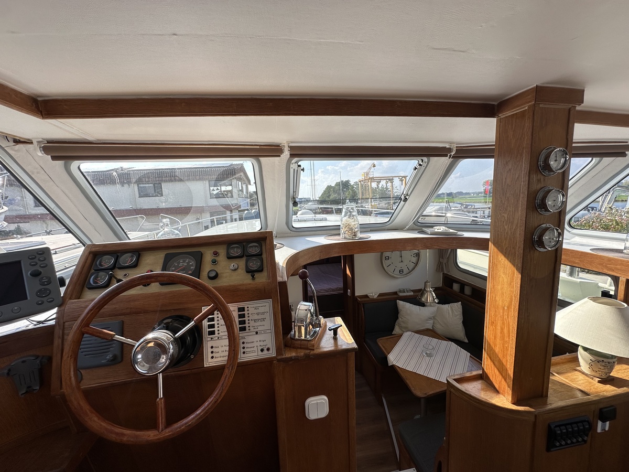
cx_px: 314
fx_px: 254
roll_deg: +2.8
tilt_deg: -7.4
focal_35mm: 14
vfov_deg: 85.7
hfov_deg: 102.1
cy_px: 236
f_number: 2.2
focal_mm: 2.22
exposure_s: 1/307
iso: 40
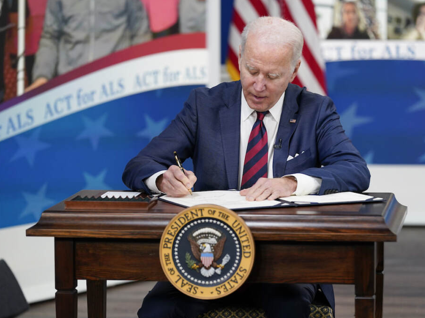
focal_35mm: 159
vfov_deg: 9.3
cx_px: 223
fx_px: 1952
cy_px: 158
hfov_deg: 12.4
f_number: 3.5
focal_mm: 146
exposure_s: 1/200
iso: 1600
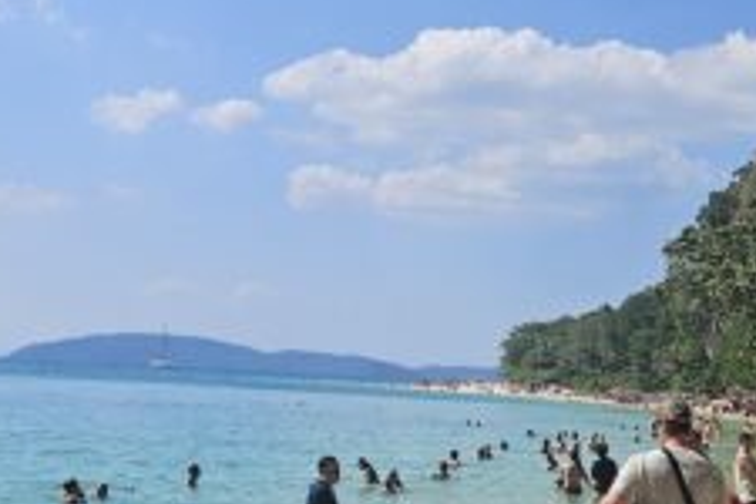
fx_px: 1743
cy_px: 311
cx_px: 433
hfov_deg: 24.5
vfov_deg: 16.4
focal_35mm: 83
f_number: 1.8
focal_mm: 5.4
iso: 25
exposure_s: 1/4385
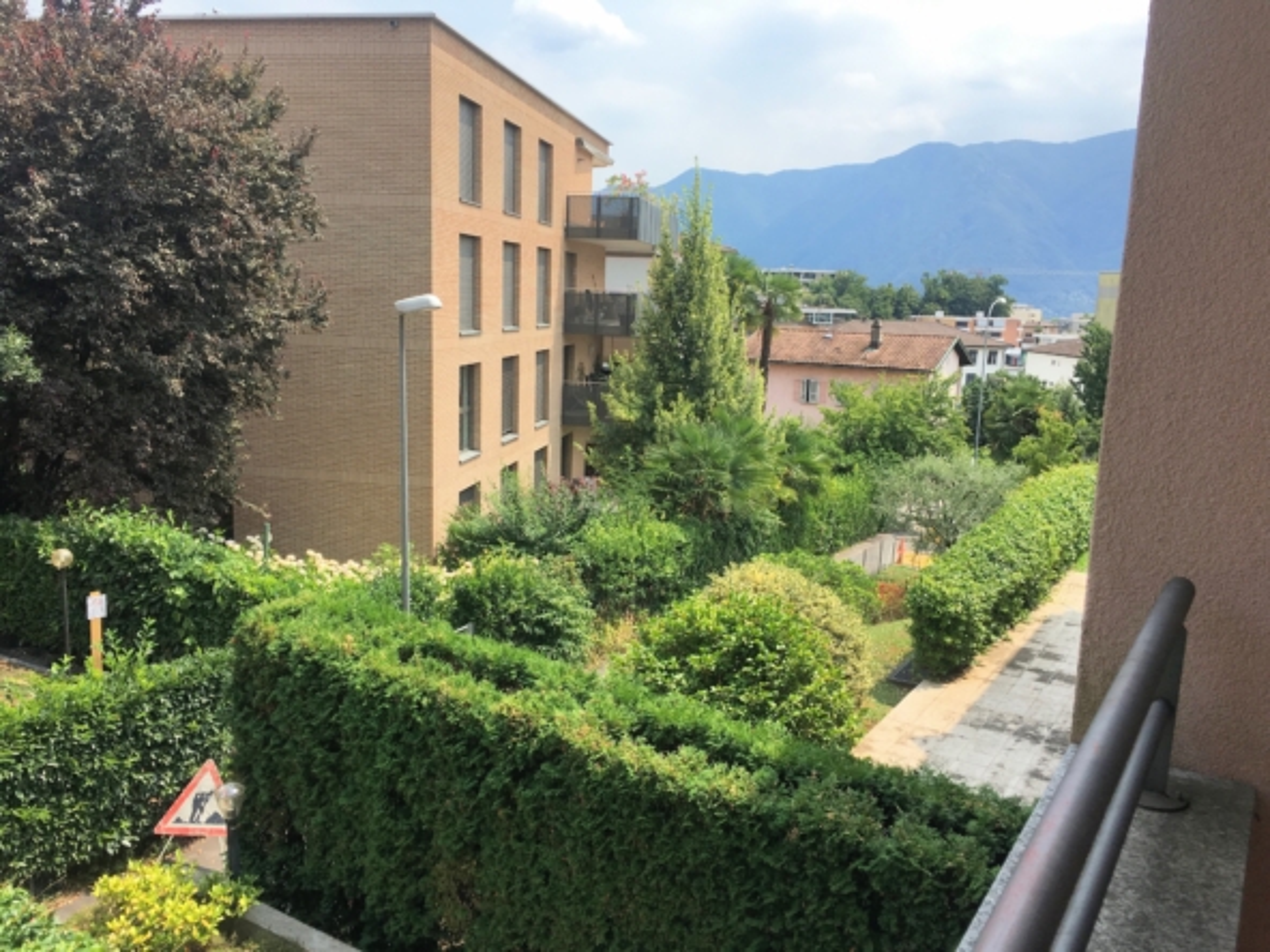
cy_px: 476
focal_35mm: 29
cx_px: 635
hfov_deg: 61.7
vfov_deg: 48.2
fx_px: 1064
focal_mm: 4.15
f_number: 2.2
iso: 25
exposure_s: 1/1040
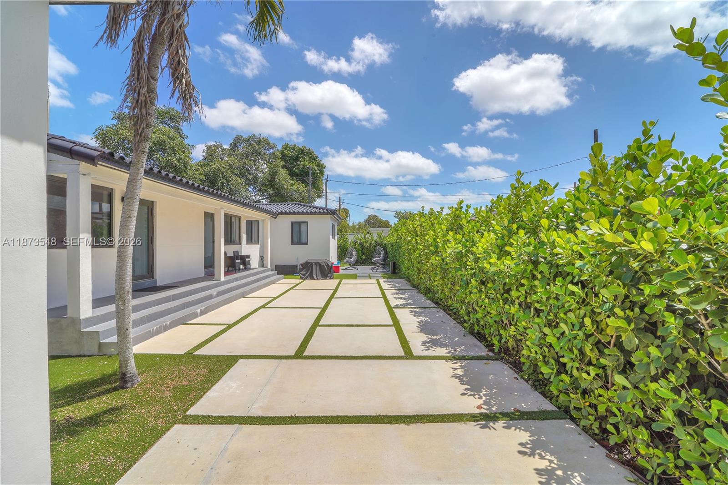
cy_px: 242
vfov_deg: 81.2
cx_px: 364
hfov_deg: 104.3
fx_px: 283
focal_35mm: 14
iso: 100
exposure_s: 1/40
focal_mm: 14
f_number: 20
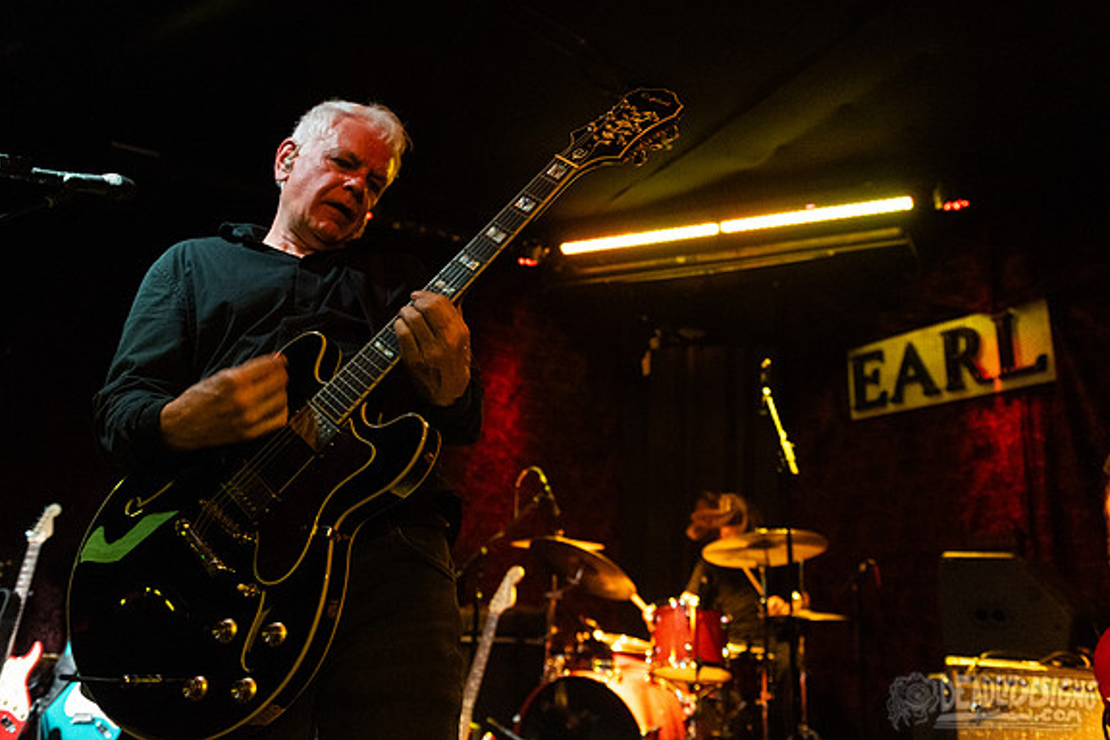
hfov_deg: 67.3
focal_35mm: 27
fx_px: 832
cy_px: 325
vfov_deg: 47.8
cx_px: 585
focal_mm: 24
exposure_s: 1/125
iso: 4000
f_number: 3.2
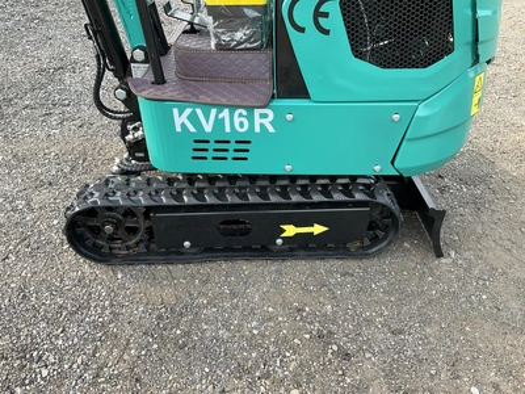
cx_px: 262
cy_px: 197
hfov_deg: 61.7
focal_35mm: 29
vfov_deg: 48.2
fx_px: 440
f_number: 1.8
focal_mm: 3
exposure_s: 1/144
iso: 20
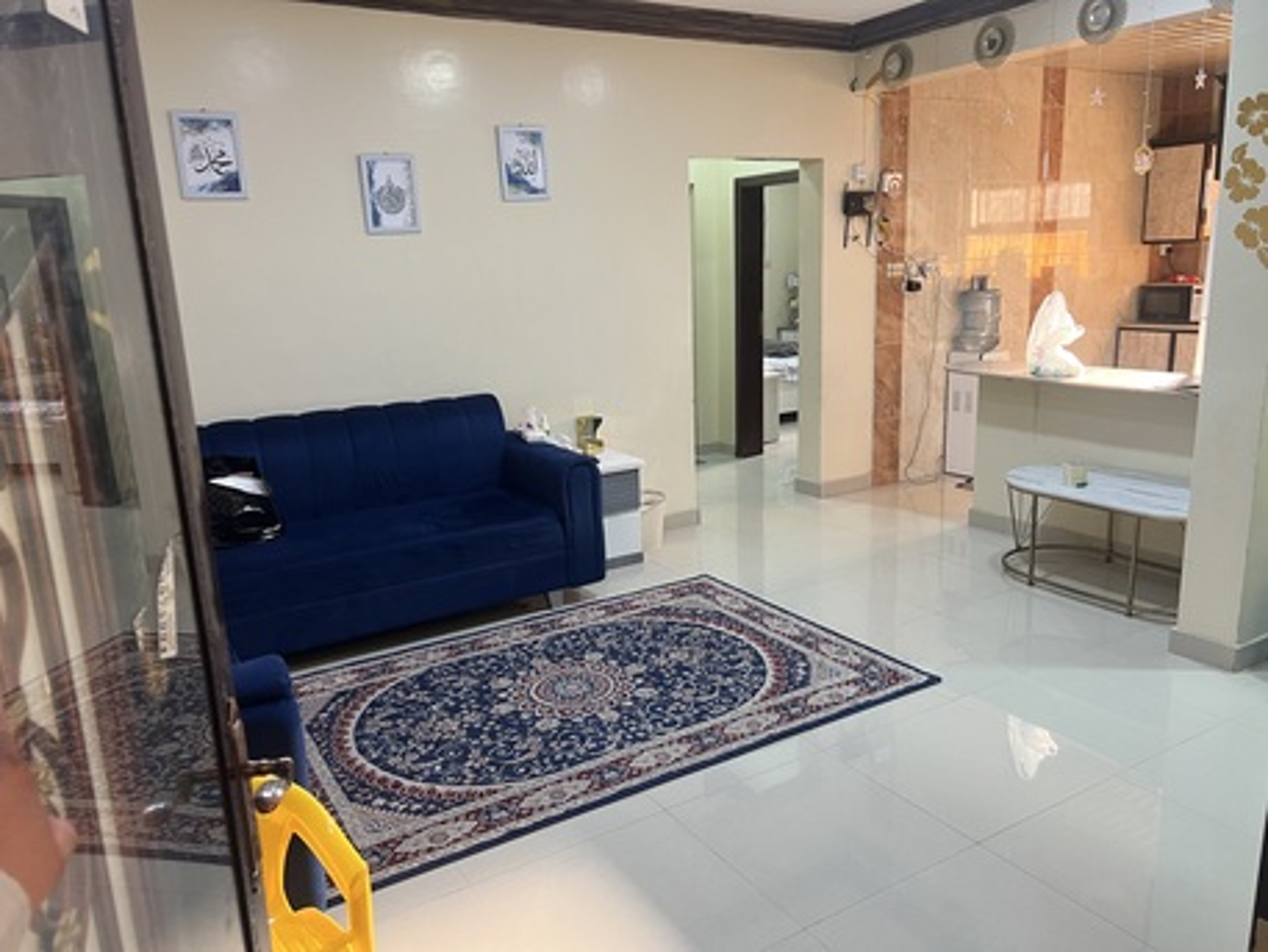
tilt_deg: -13.1
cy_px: 476
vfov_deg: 53.1
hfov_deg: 67.3
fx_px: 953
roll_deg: +3.5
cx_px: 634
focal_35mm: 26
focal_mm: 5.7
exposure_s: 1/60
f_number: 1.5
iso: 125
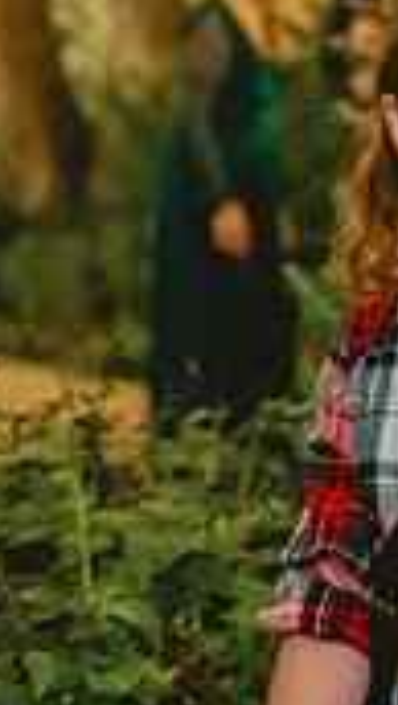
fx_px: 2584
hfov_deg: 8.8
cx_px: 312
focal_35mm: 138
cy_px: 559
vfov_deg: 15.5
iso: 5000
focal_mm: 39
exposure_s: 1/60
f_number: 2.8
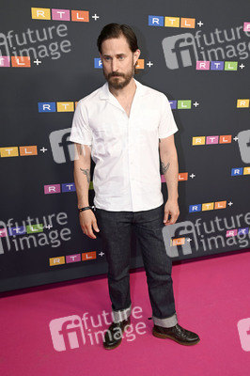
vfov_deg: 57.3
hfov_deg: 39.9
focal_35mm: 33
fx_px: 344
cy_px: 188
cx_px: 125
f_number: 6.3
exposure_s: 1/125
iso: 800
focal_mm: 33
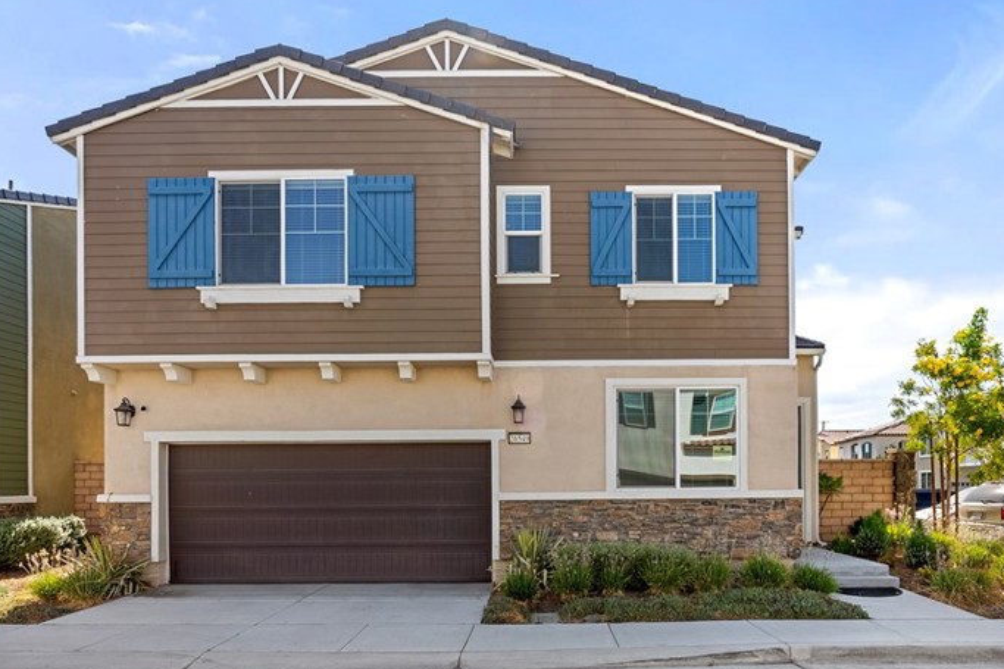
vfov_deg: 51.3
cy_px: 486
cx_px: 550
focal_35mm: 24
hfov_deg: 73.6
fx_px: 669
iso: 320
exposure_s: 1/250
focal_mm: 16
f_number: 9
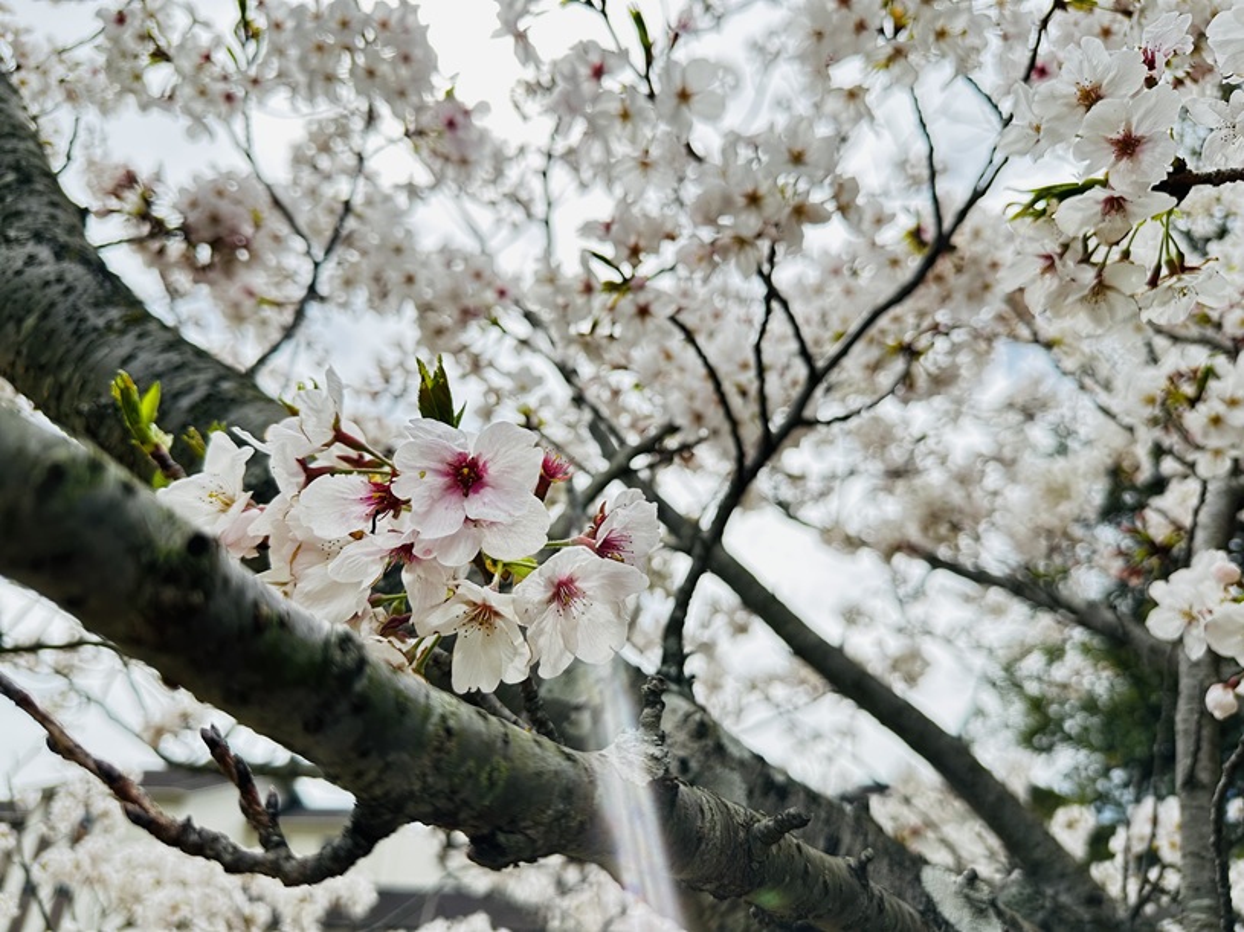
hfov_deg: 71.6
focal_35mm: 24
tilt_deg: +32.1
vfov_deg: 56.8
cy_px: 466
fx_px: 862
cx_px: 622
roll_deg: -2.4
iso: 80
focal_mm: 6.86
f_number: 1.78
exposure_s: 1/1988
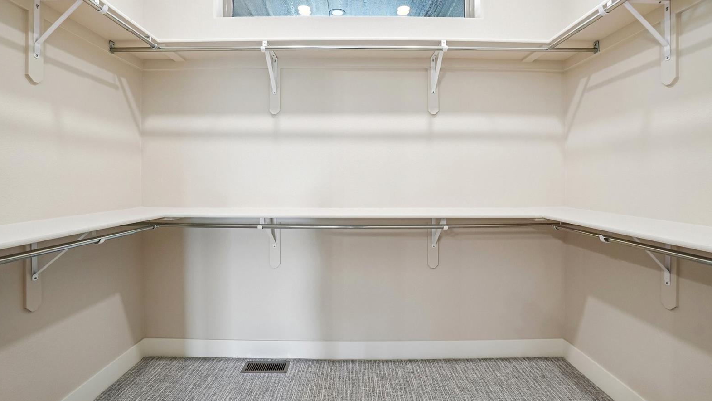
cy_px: 177
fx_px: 302
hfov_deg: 99.4
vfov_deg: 66.9
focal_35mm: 16
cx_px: 358
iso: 320
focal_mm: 10
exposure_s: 1/15
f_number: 8
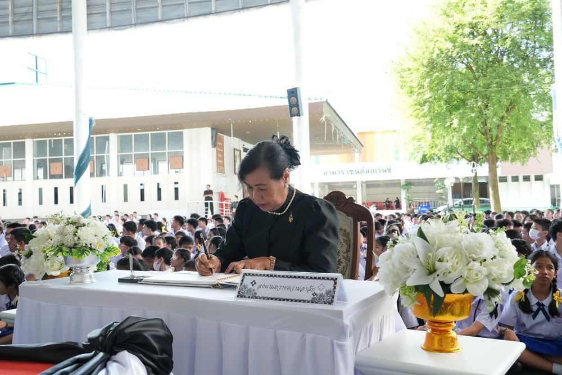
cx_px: 281
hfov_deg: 53.1
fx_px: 562
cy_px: 188
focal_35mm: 36
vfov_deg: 36.9
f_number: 5.6
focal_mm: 24
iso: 1600
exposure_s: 1/250
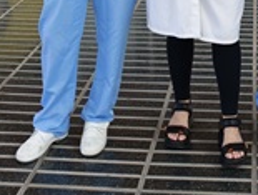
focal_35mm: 74
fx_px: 553
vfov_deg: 17.9
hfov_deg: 25.4
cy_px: -96
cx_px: 236
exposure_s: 1/156
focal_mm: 6.75
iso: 50
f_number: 1.5
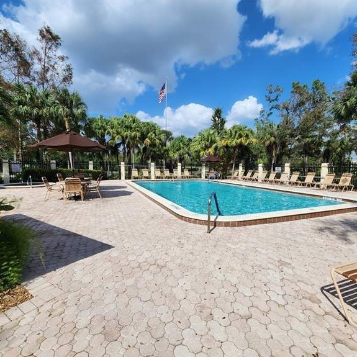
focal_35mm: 16
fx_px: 187
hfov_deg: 87.4
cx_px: 186
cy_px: 185
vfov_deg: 87.4
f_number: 2.2
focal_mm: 2.2
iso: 50
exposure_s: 1/3436
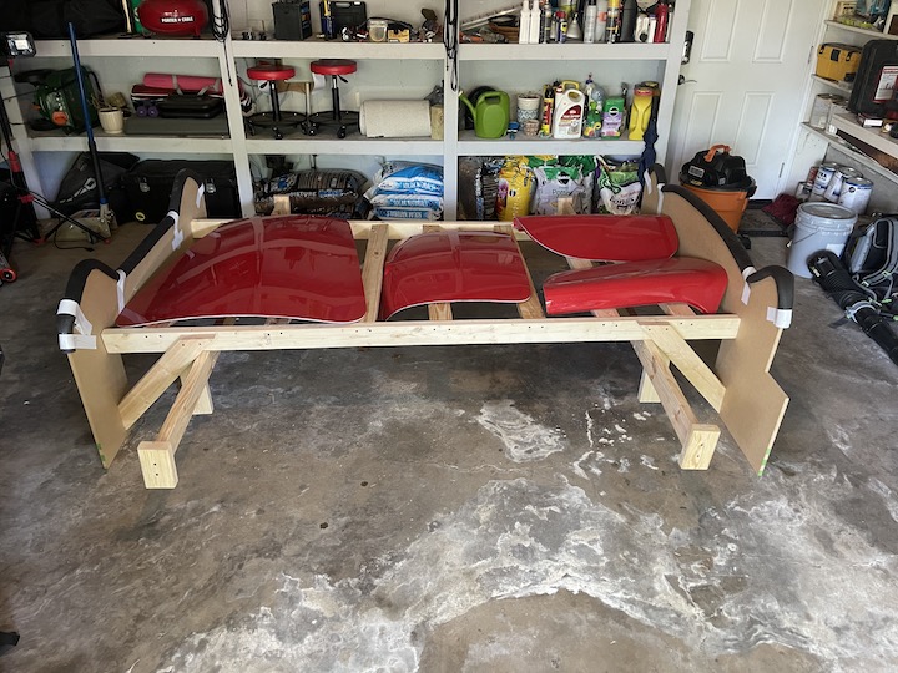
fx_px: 674
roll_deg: -1.3
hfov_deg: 67.3
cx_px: 449
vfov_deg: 53.1
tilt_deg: -30.5
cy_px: 336
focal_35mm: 26
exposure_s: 1/60
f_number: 1.6
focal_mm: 5.1
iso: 320
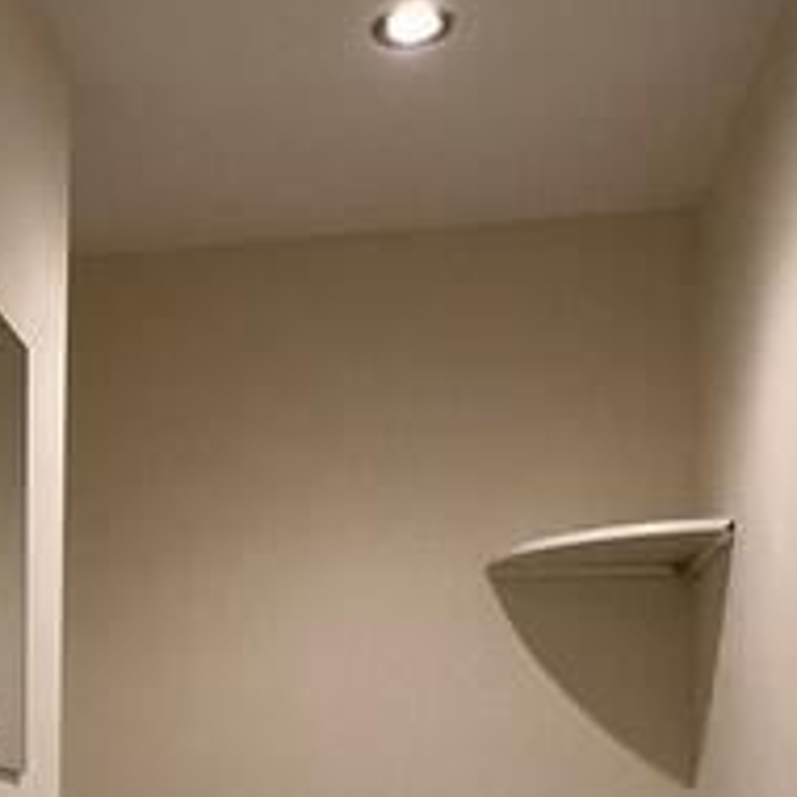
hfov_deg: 26.1
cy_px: 889
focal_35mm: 62
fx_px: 1615
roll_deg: -0.2
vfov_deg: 25.6
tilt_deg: +0.4
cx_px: -25
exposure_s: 1/100
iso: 160
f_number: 1.8
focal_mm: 1.57
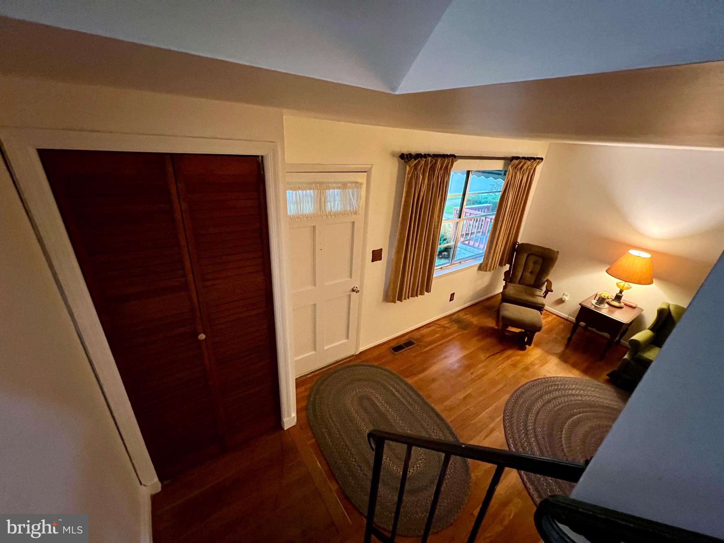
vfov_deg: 89.9
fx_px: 272
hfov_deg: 106.2
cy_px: 272
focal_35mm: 13
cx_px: 362
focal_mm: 1.57
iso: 1000
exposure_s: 1/30
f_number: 1.8
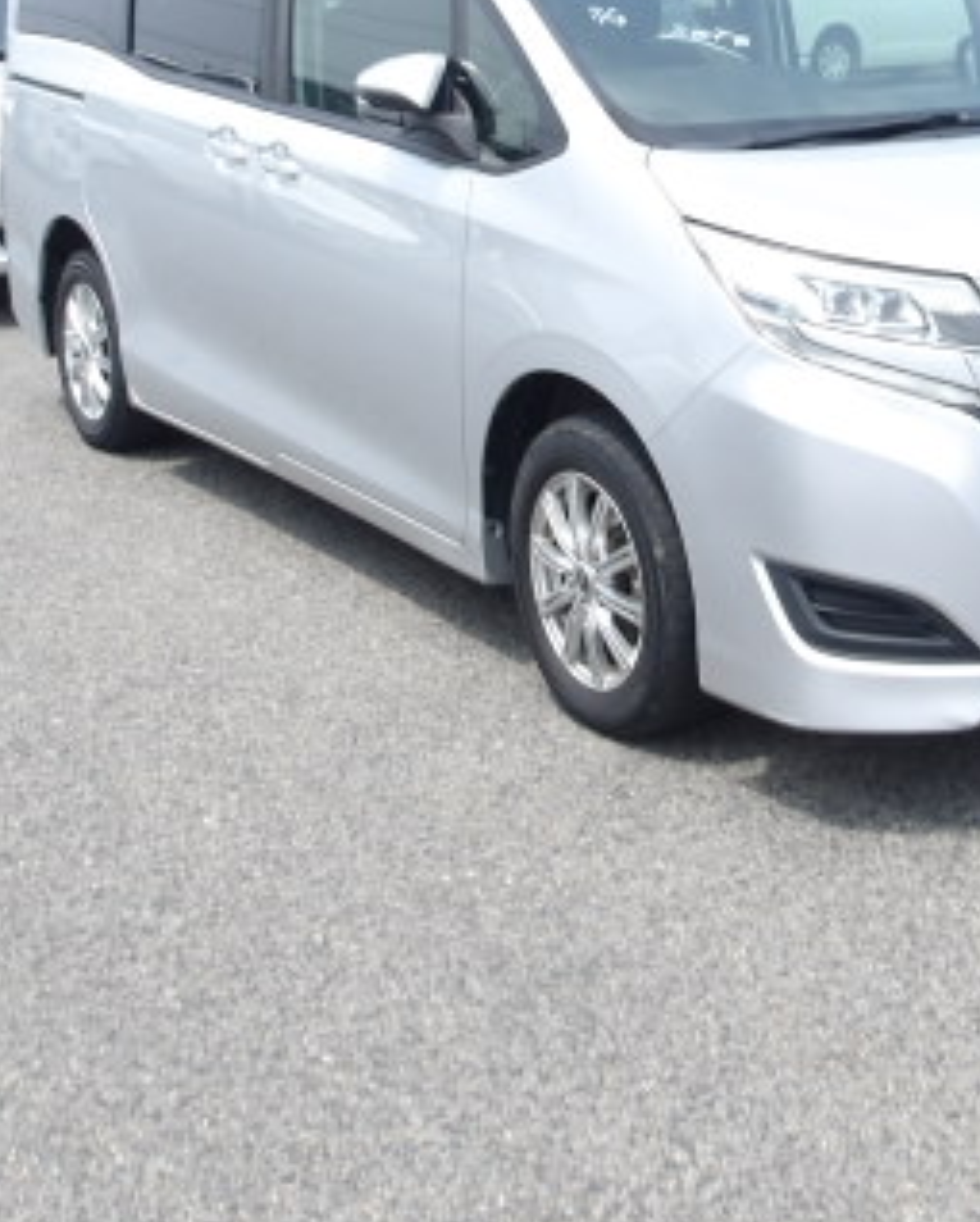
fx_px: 1919
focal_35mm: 53
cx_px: 788
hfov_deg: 28.0
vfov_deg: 34.7
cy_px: 323
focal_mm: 4.9
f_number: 10.4
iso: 100
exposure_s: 1/60
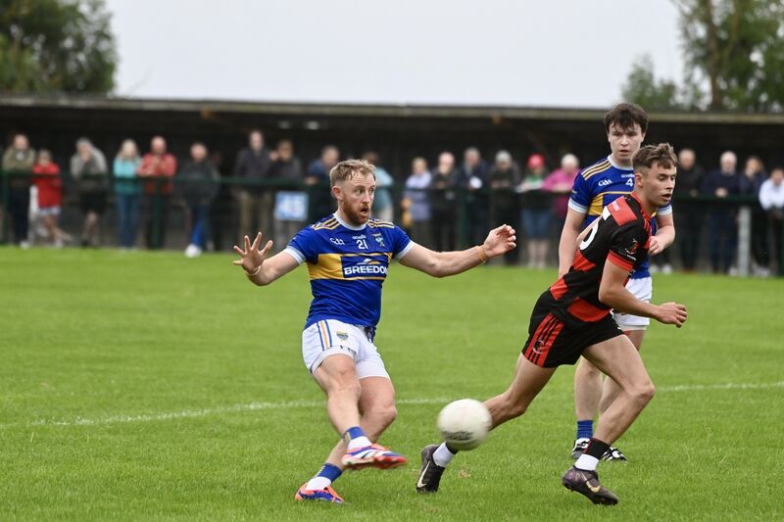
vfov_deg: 4.3
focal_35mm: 320
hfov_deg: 6.4
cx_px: 392
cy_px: 261
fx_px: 6967
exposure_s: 1/800
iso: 4000
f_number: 5.6
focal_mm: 320
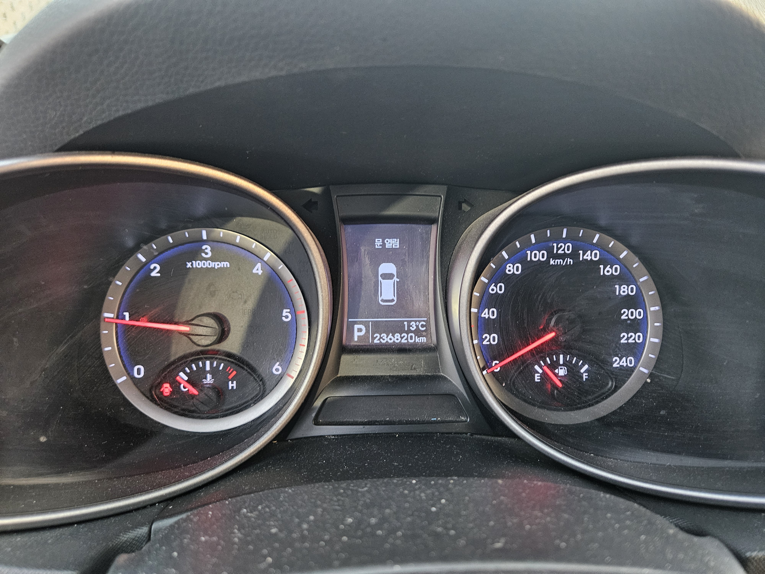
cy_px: 287
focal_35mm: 23
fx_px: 508
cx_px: 382
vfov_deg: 58.9
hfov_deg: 73.9
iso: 640
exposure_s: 1/40
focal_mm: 5.4
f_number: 1.8
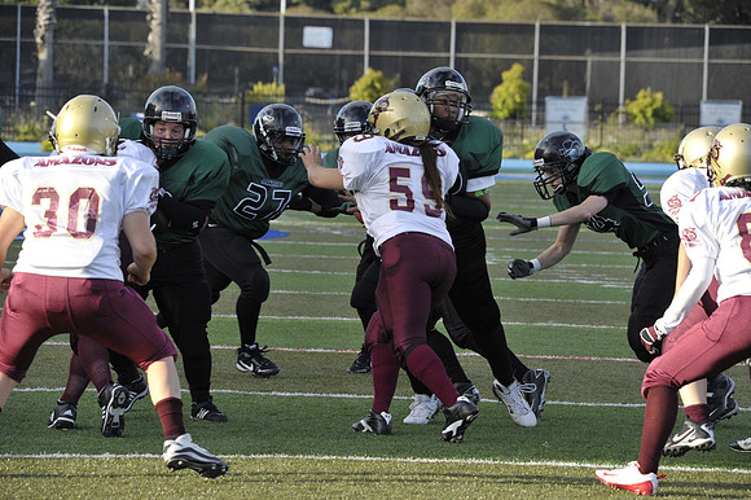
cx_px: 376
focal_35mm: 250
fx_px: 5212
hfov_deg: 8.2
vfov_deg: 5.5
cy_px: 250
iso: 2500
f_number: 10
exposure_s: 1/1000
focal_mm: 250
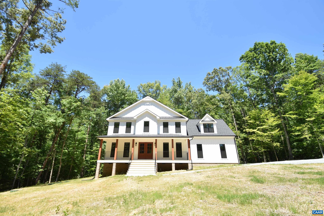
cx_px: 162
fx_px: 135
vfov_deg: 77.3
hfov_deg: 100.4
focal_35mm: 15
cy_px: 108
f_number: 7.1
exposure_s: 1/200
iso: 100
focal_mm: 10
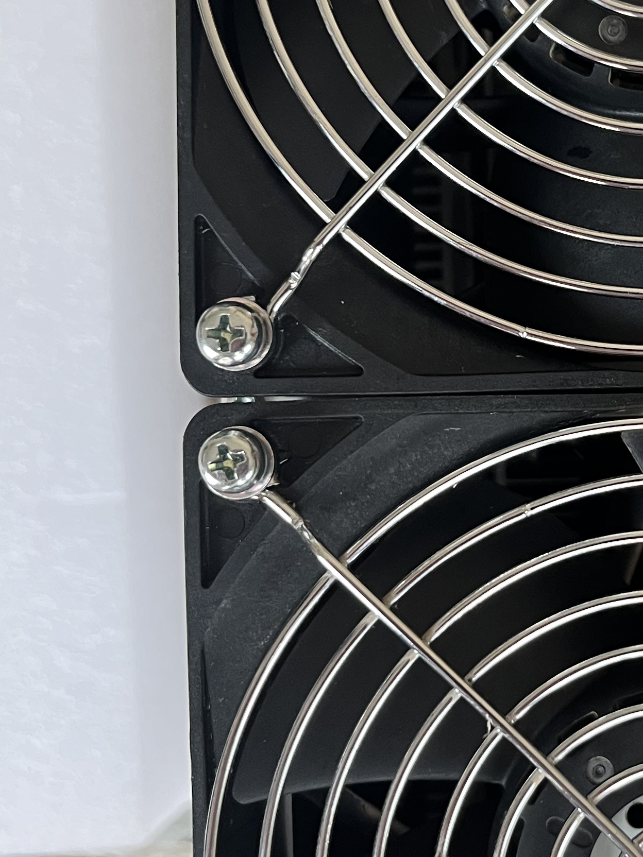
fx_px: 1560
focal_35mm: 63
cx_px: 719
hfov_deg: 22.0
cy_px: 379
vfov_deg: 30.7
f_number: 1.6
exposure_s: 1/87
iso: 125
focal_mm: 5.1
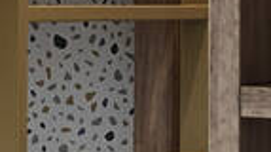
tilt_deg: -0.5
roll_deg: +0.0
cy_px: 72
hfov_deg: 8.3
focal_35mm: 231
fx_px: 1658
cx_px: -462
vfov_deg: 5.2
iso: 100
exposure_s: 1/120
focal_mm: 3.99
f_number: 1.8
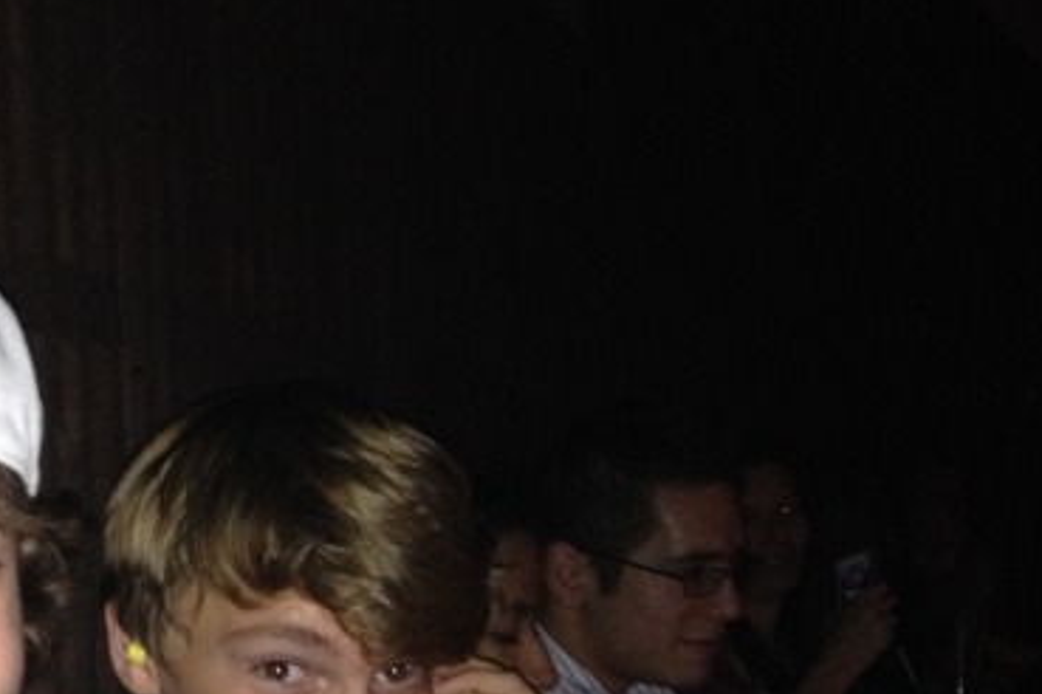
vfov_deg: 16.6
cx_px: -17
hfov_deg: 24.4
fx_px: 2286
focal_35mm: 79
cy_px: 824
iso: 250
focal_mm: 4.28
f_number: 2.4
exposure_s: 1/16
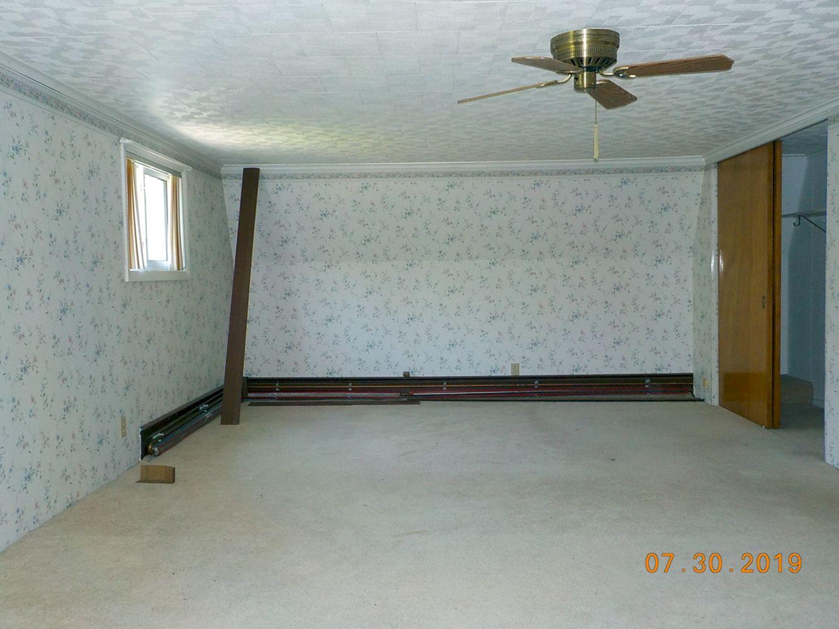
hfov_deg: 60.0
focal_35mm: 30
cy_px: 314
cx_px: 420
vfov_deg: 46.8
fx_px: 727
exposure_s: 1/30
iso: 250
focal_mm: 4.1
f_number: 3.3
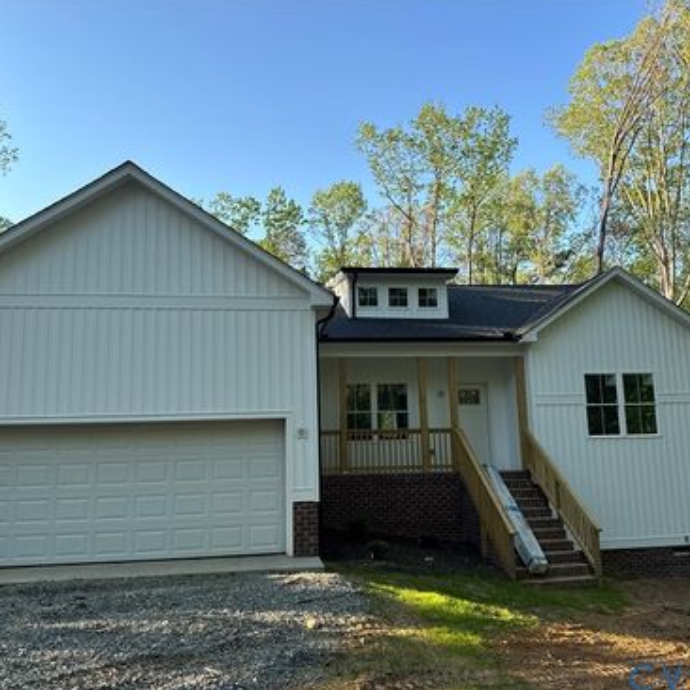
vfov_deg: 55.6
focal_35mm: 29
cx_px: 347
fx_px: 654
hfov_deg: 55.6
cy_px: 350
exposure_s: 1/1112
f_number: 1.78
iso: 80
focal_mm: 6.76
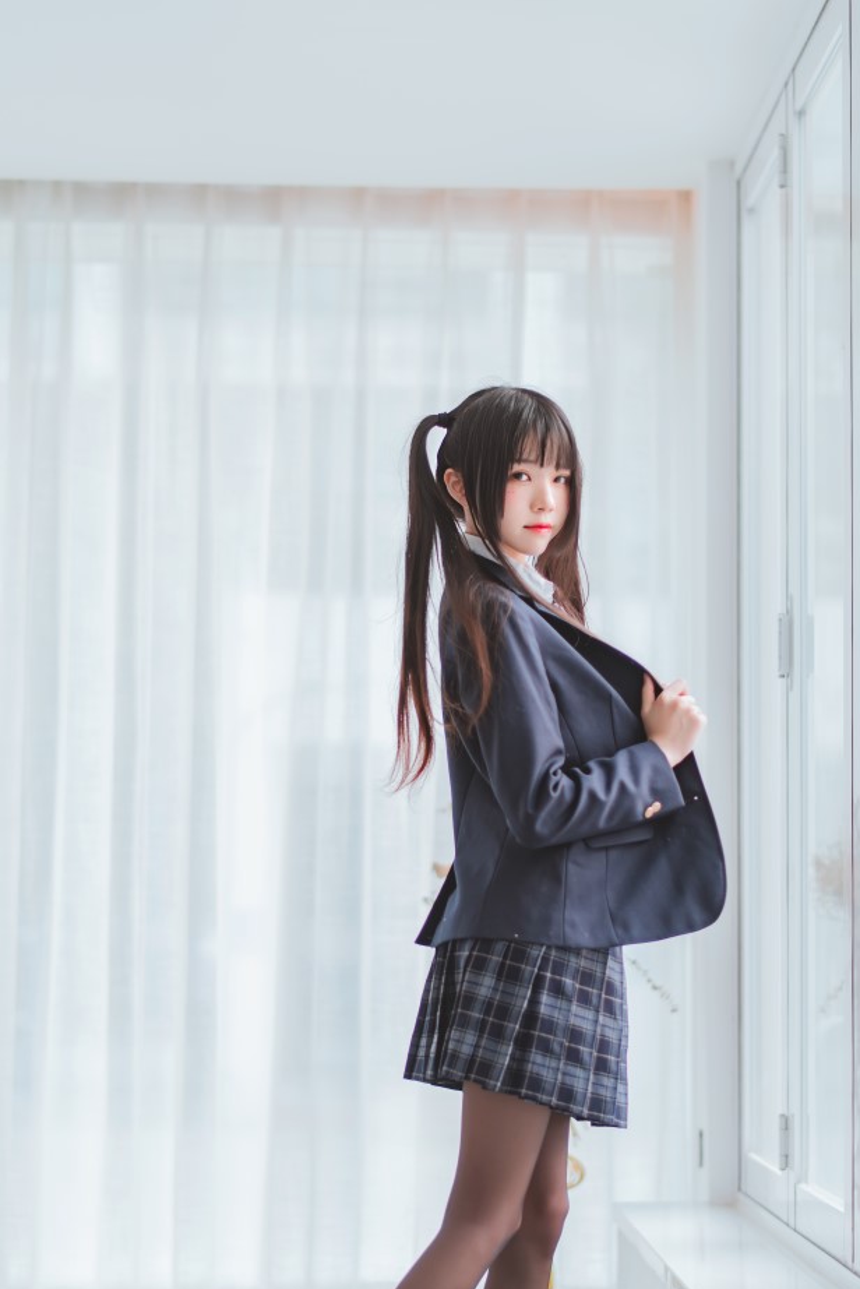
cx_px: 538
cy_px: 776
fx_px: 2470
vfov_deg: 29.2
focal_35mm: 69
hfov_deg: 19.7
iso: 100
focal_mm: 50
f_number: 1.4
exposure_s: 1/400
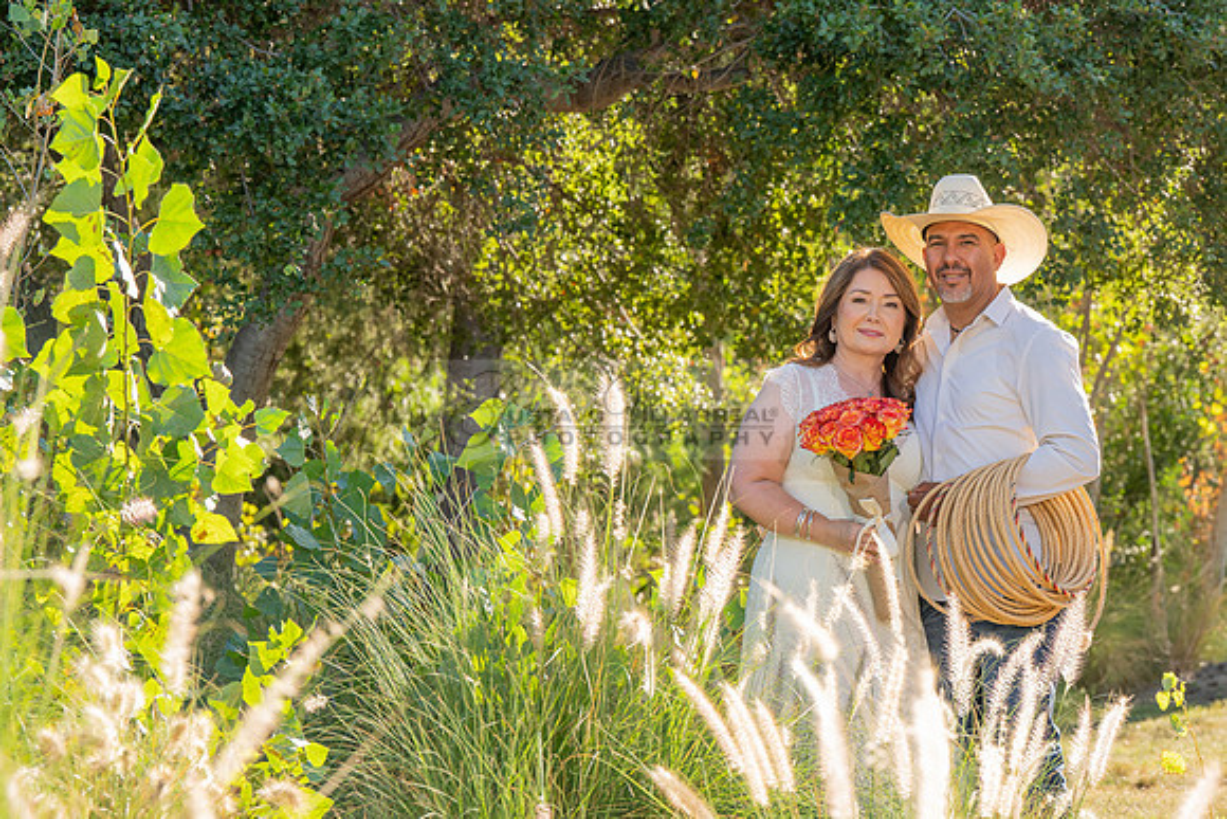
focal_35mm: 114
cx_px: 810
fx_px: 3869
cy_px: 490
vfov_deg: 12.1
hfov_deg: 18.0
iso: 200
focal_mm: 86
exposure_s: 1/200
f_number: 5.6
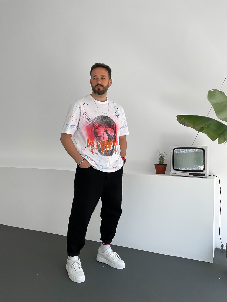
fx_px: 254
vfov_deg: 61.7
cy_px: 151
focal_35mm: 29
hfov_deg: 48.2
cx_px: 114
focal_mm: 3
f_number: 1.8
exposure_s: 1/150
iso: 16
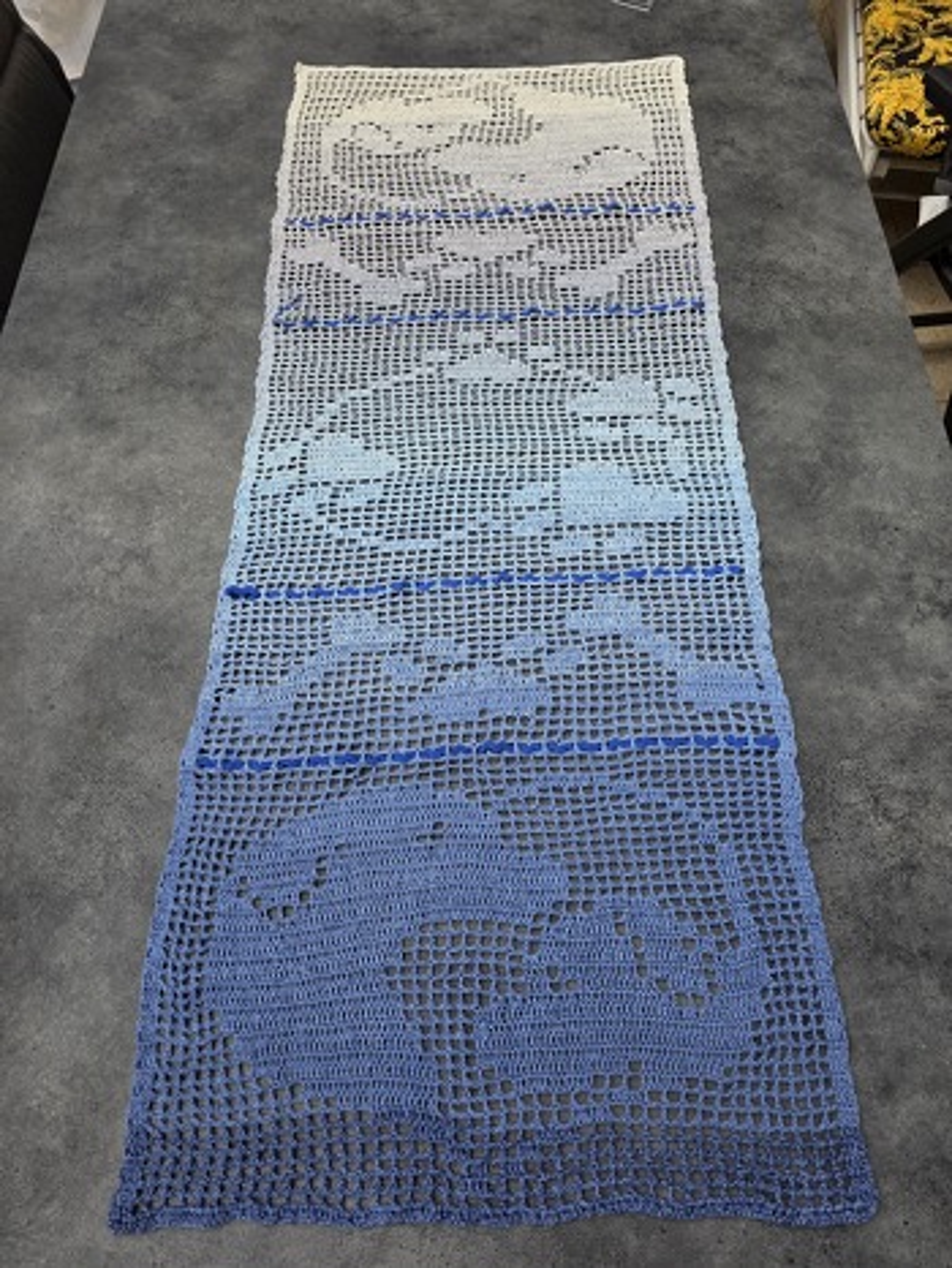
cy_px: 634
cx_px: 476
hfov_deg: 58.9
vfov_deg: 73.9
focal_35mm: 23
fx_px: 843
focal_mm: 6.3
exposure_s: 1/3891
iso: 80
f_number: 1.7
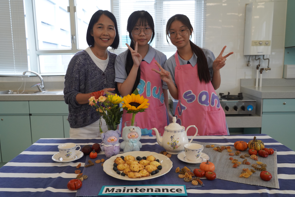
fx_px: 238
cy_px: 98
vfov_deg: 45.0
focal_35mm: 29
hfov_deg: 63.7
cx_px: 147
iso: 2500
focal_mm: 28
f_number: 5.6
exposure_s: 1/640
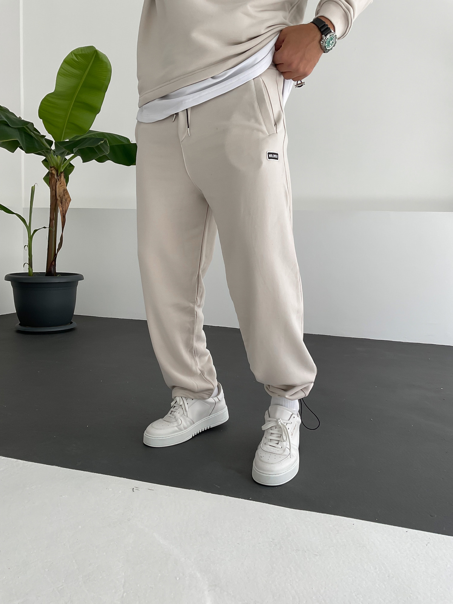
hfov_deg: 48.2
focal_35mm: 29
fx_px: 506
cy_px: 302
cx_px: 226
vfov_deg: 61.7
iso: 16
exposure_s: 1/150
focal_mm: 3
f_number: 1.8
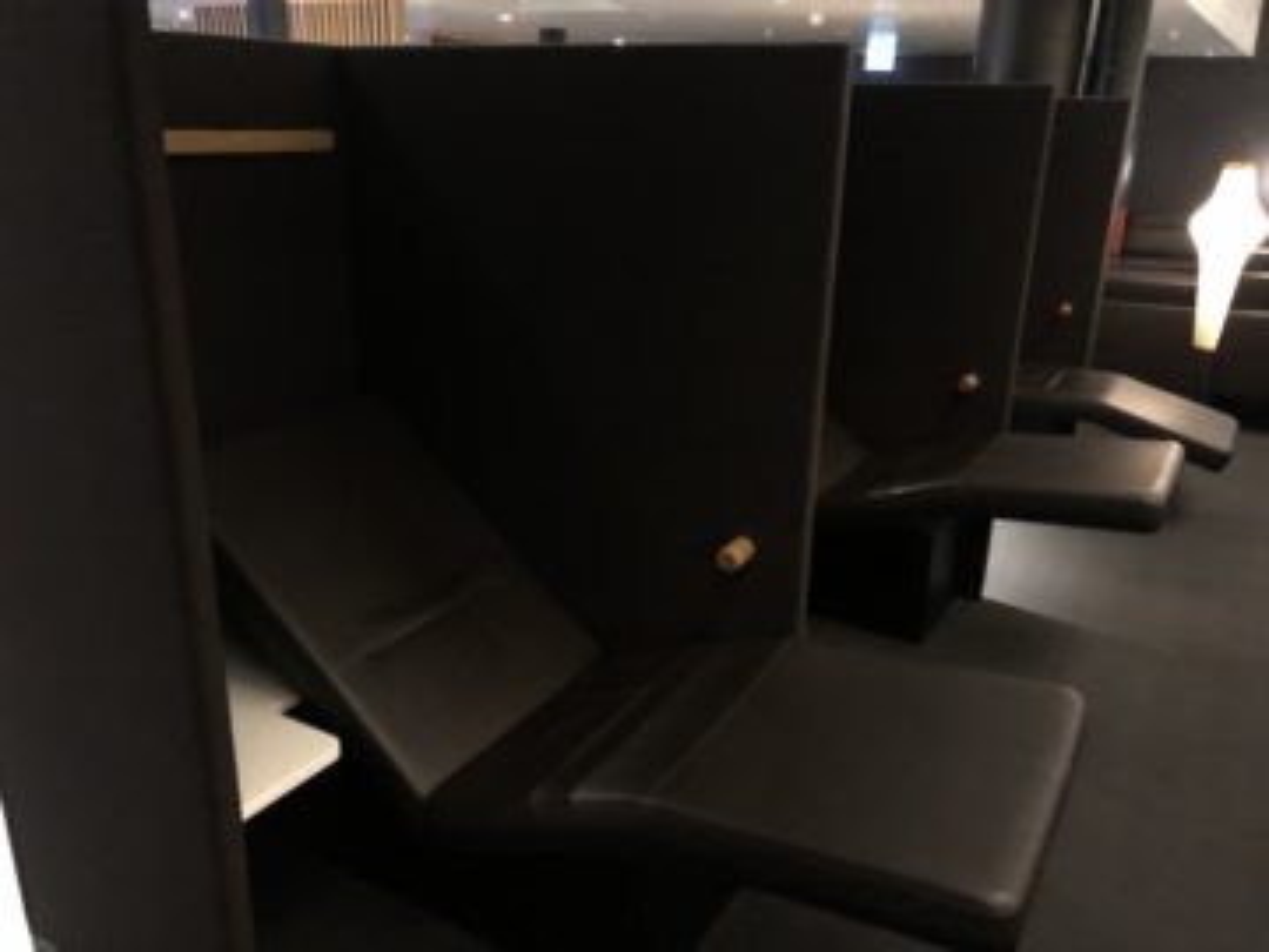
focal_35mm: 28
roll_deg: -0.1
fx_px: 1026
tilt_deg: -18.6
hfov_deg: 63.4
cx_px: 634
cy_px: 476
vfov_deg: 49.7
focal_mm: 4
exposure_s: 1/4
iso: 160
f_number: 1.8
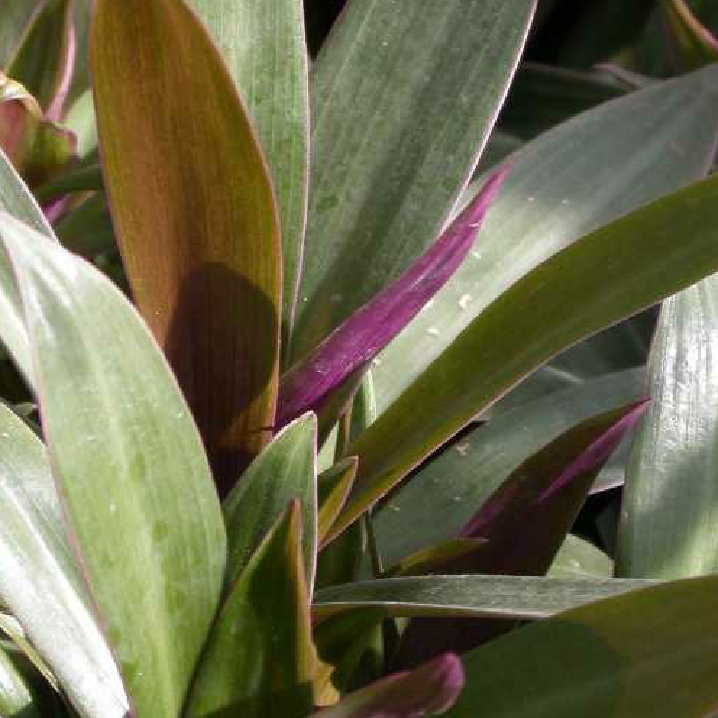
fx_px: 4787
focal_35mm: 204
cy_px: 418
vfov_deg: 8.6
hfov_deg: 8.6
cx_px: 301
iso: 100
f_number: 4.9
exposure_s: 1/165
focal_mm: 29.7
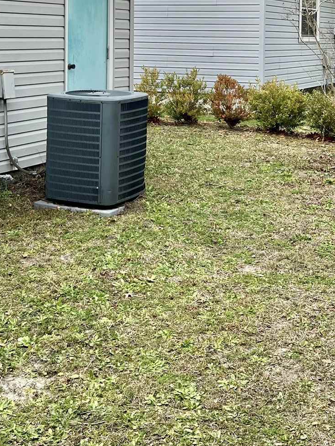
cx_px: 219
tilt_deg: -0.2
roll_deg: +1.2
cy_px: 64
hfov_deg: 23.9
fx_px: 787
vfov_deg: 30.6
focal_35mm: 61
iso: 50
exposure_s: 1/3356
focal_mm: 5.7
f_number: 1.5
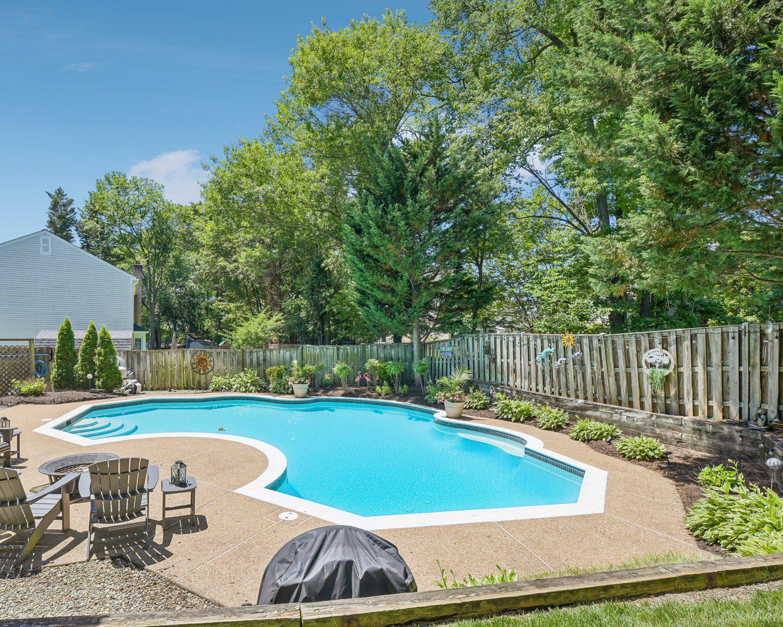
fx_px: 440
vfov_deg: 70.9
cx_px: 329
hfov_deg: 82.6
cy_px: 322
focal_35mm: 19
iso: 100
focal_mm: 16
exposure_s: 1/200
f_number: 8
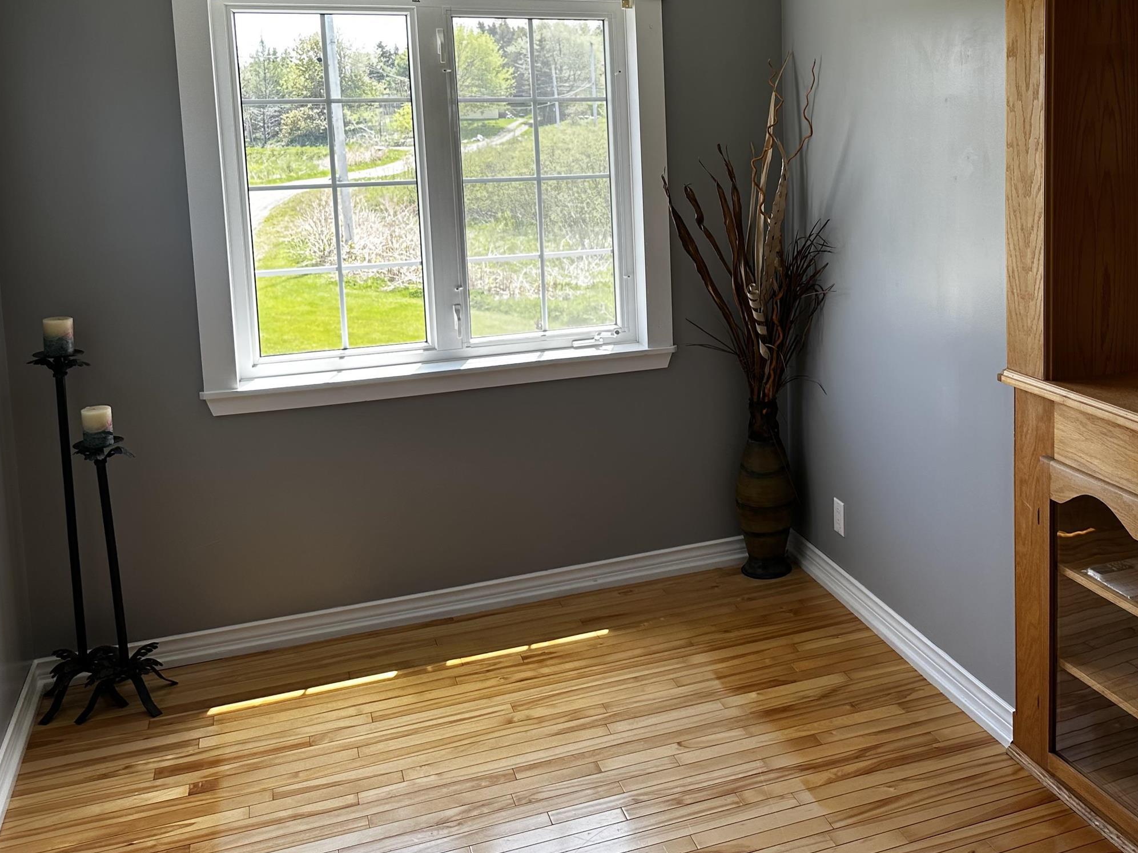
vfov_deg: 38.0
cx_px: 809
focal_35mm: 37
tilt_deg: -7.6
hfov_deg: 48.8
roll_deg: +0.8
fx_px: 1216
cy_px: 251
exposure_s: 1/256
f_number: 1.78
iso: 80
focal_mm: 6.86
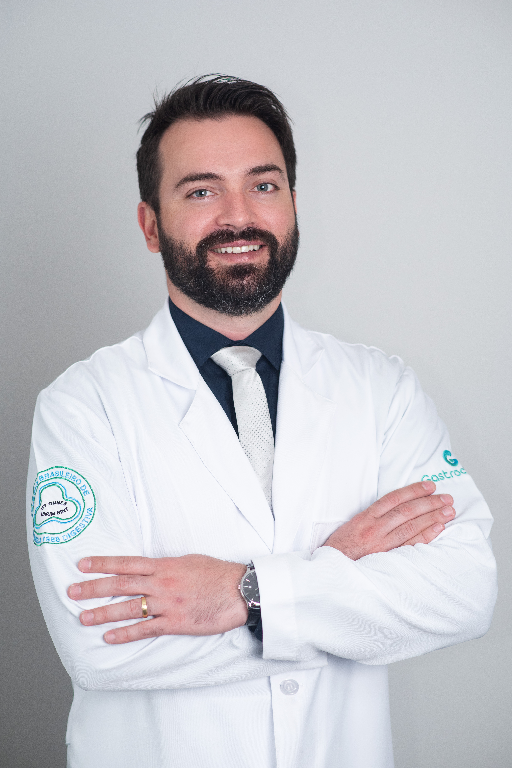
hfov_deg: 16.1
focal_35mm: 85
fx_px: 1812
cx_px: 256
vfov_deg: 23.9
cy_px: 384
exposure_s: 1/250
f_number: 3.2
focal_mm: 85
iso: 640
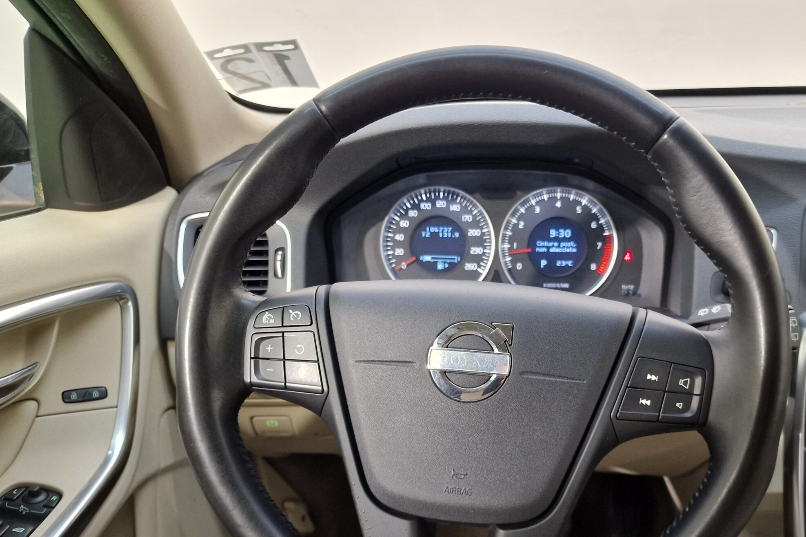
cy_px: 360
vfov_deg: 41.8
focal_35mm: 31
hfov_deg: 59.9
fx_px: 694
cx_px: 471
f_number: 1.8
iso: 320
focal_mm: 6.4
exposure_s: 1/33
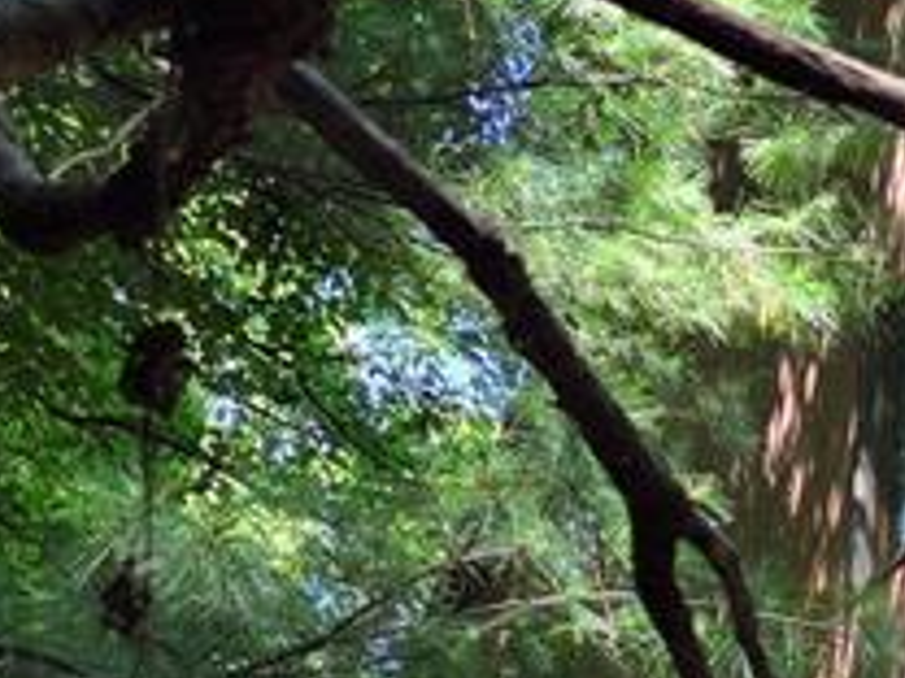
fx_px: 2954
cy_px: 1186
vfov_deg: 12.1
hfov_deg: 15.0
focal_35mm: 113
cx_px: 1645
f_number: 1.8
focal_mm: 5.4
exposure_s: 1/180
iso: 32
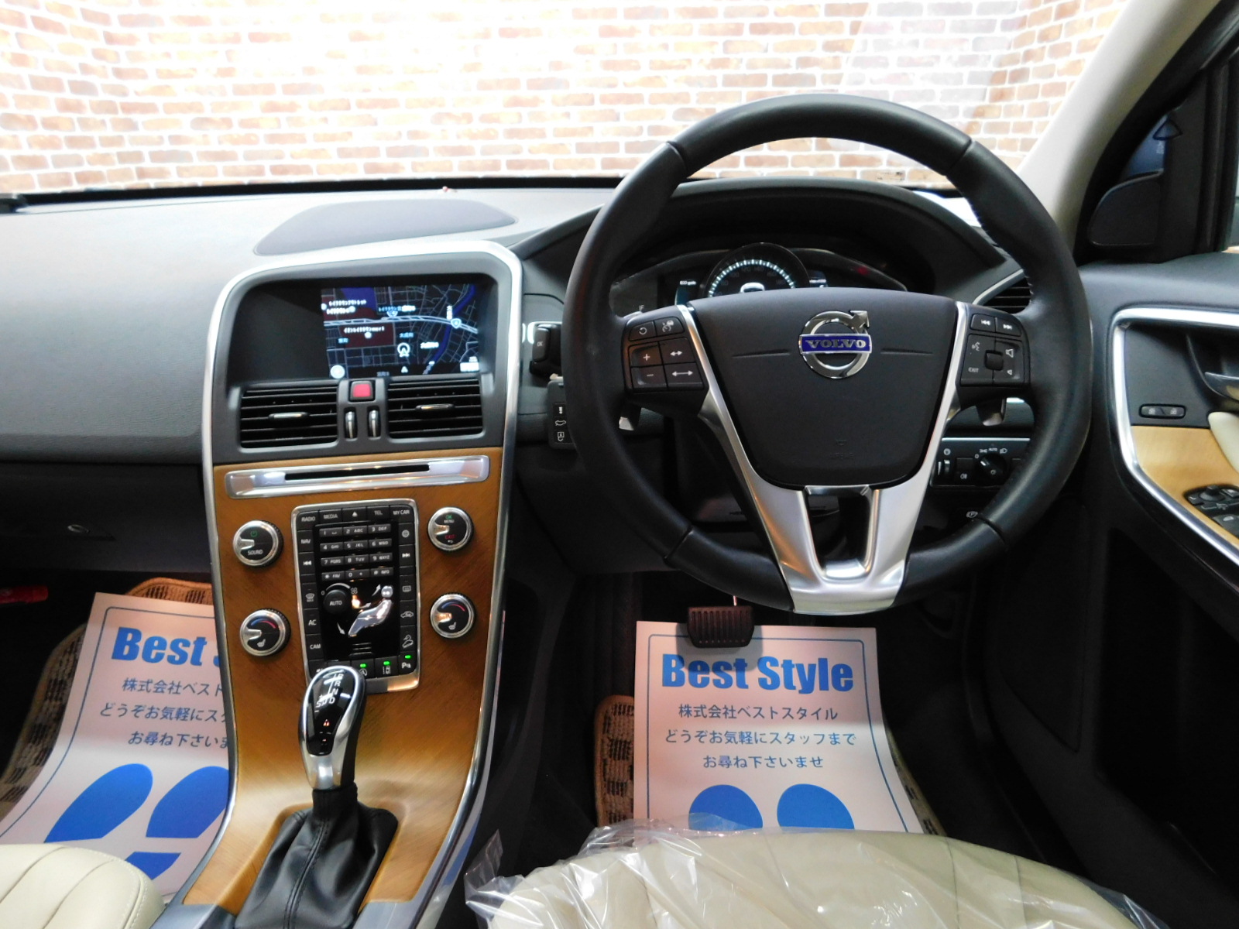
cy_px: 464
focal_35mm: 23
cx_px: 620
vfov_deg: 58.9
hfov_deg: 73.9
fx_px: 823
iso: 400
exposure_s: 1/15
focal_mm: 4
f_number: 3
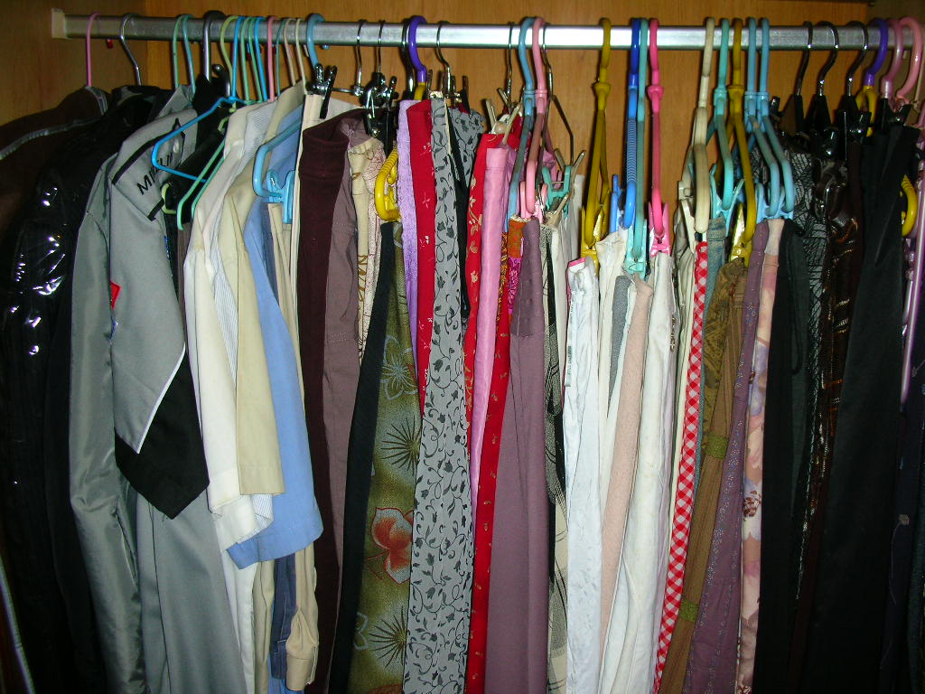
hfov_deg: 52.6
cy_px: 347
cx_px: 462
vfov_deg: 40.7
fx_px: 935
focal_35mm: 35
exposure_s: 1/60.1
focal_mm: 5.8
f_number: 3
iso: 50
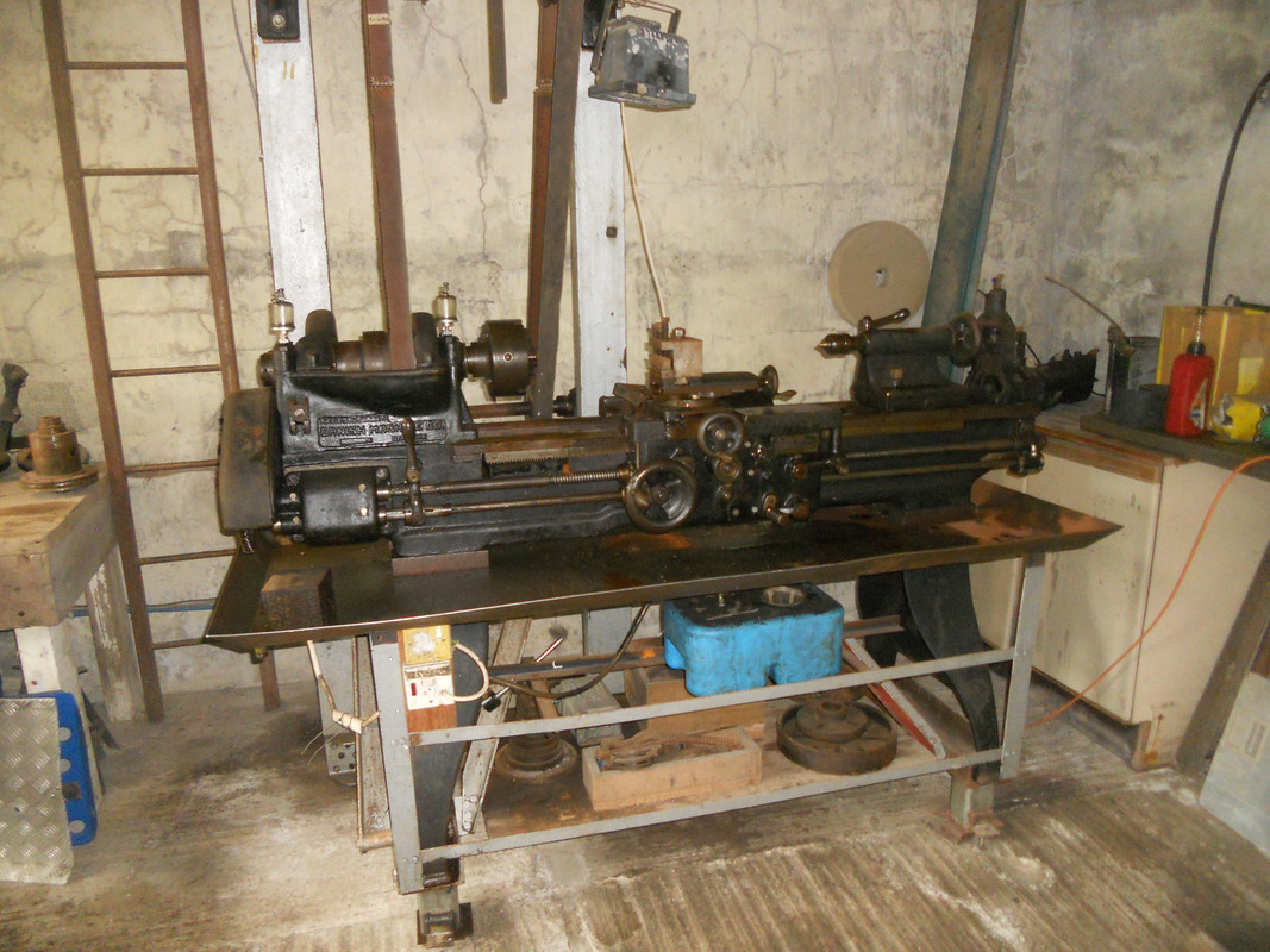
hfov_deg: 65.3
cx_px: 635
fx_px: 990
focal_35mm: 27
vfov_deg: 51.3
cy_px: 476
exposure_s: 1/25
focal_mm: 4.9
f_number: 3.2
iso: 500
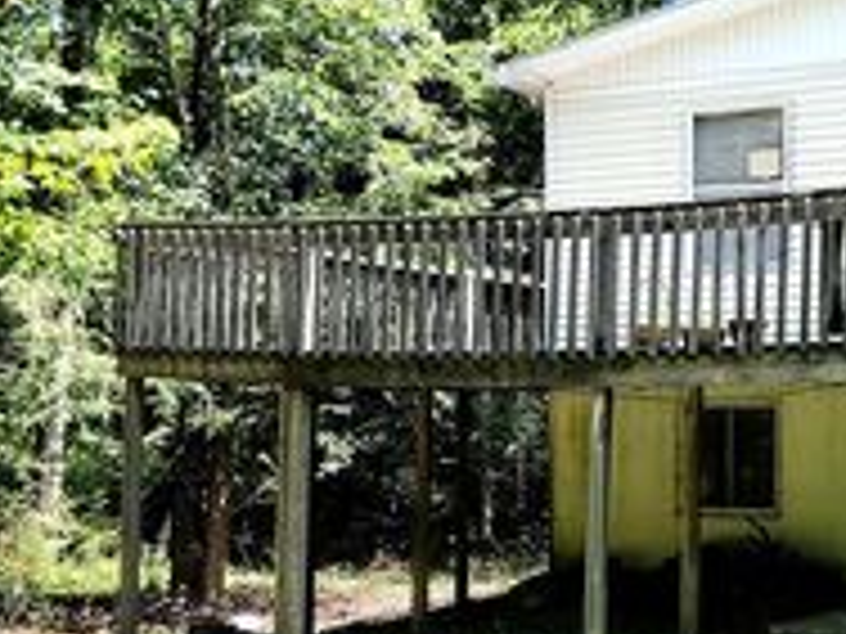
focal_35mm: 64
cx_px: 778
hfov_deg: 28.9
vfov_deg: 22.9
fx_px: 1564
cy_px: 321
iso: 16
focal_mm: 6.7
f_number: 1.8
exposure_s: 1/154
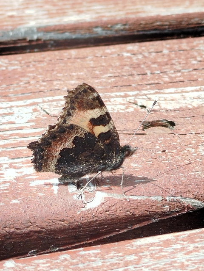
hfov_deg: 33.6
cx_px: 102
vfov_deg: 43.9
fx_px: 338
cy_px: 136
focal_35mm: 43
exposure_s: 1/258
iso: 50
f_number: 1.7
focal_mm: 5.31
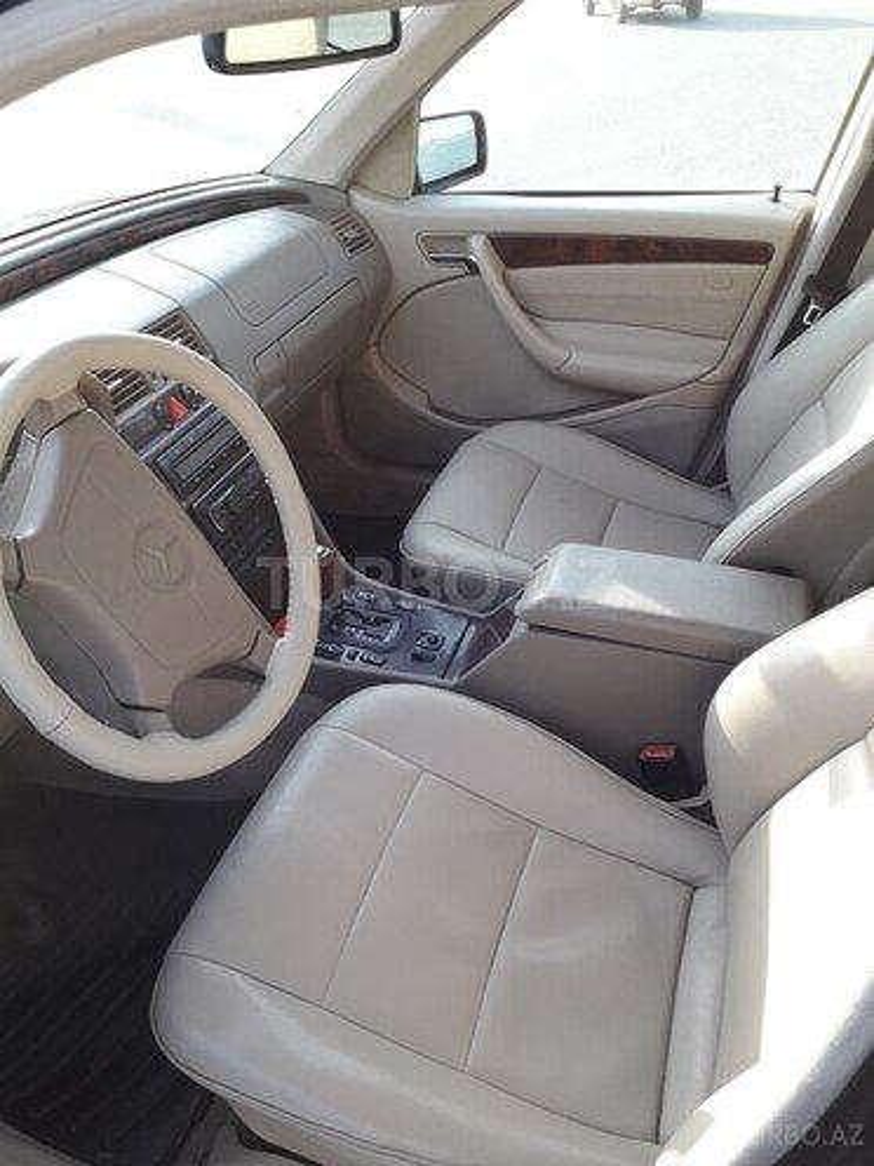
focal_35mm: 27
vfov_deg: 65.3
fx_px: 909
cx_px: 437
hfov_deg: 51.4
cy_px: 583
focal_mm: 3.6
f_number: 1.9
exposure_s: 1/151
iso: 40
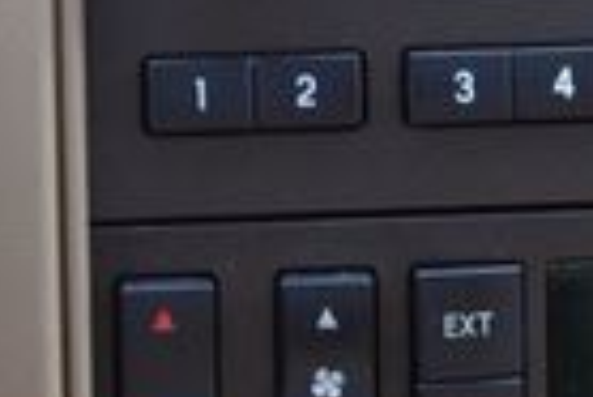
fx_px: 3858
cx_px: 785
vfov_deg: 5.8
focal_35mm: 234
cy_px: -132
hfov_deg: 8.7
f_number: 6.3
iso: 400
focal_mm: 34
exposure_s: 1/20
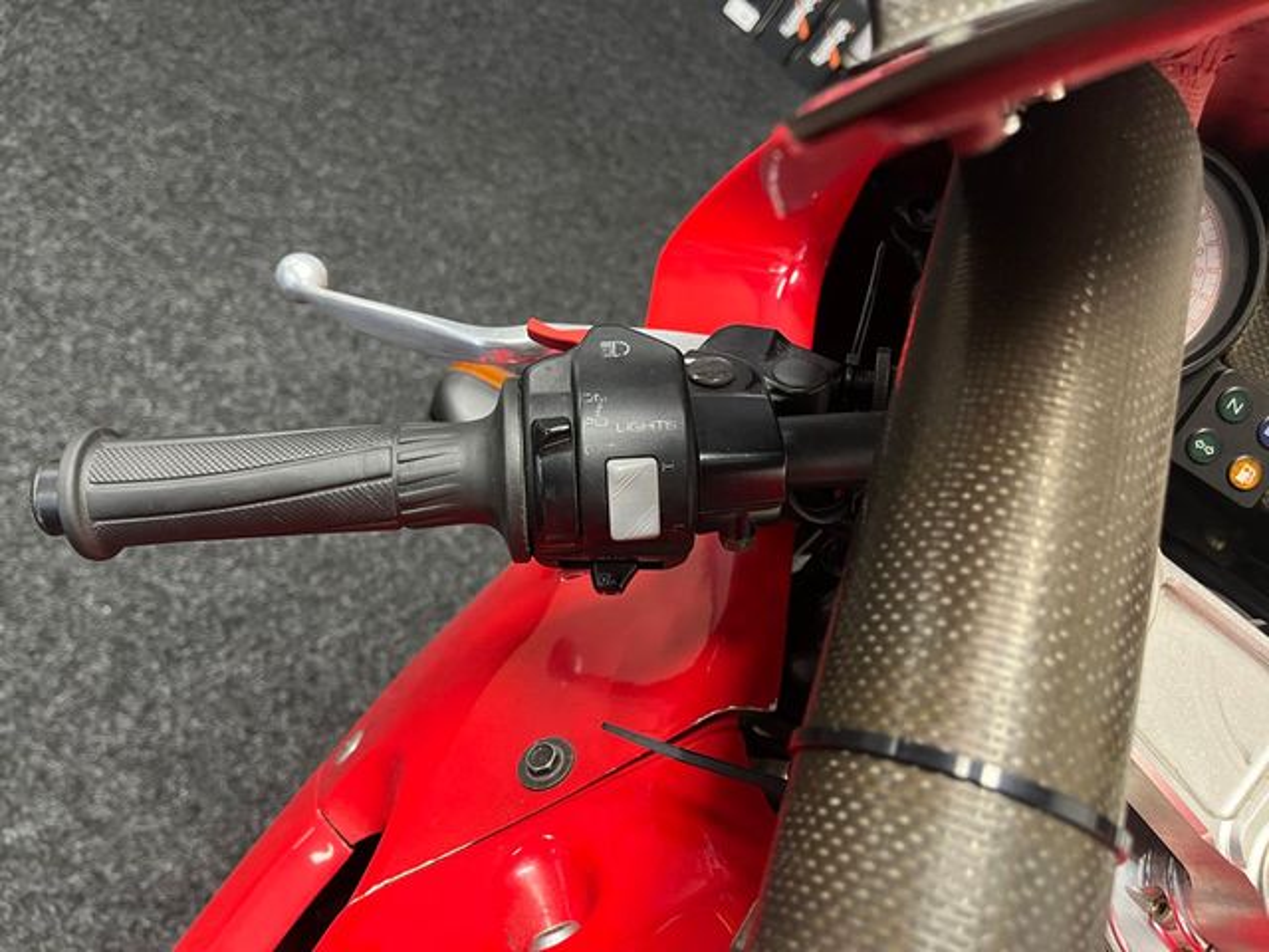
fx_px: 953
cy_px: 476
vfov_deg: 53.1
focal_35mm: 26
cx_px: 634
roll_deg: -42.2
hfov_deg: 67.3
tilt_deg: -42.9
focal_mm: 5.1
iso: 400
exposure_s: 1/33
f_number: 1.6
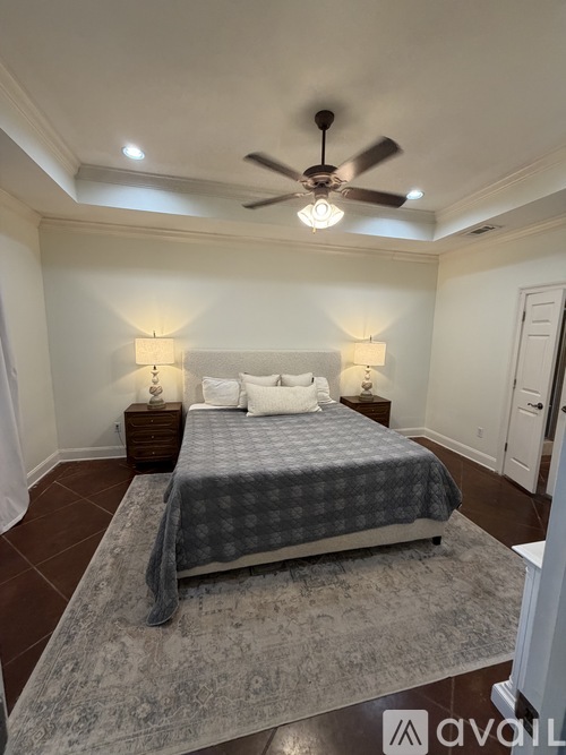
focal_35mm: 14
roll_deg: -0.7
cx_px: 283
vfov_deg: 102.1
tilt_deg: -7.6
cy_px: 378
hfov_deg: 85.7
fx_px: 305
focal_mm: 2.22
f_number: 2.2
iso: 250
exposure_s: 1/120
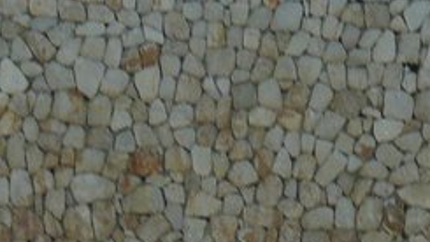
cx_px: 516
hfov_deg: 2.0
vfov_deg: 1.2
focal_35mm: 1053
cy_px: 561
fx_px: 12010
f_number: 5.6
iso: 100
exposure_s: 1/400
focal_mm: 37.9
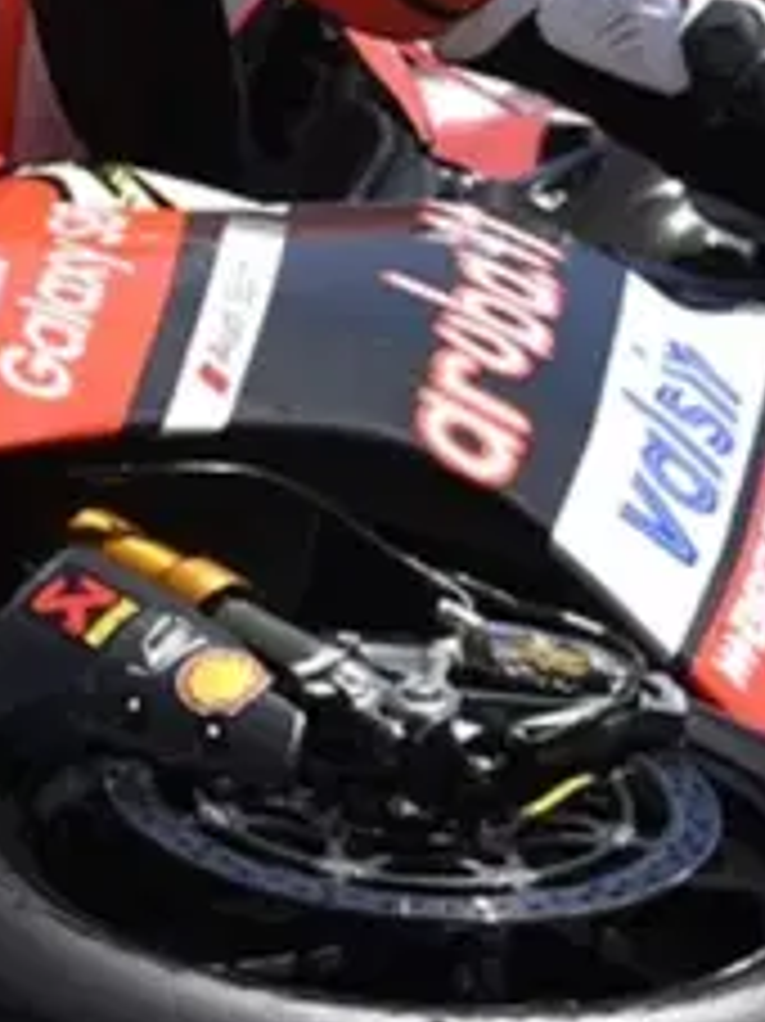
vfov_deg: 0.8
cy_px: 439
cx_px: 446
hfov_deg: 0.6
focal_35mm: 2542
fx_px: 74973
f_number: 9
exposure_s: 1/1000
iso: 320
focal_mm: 500
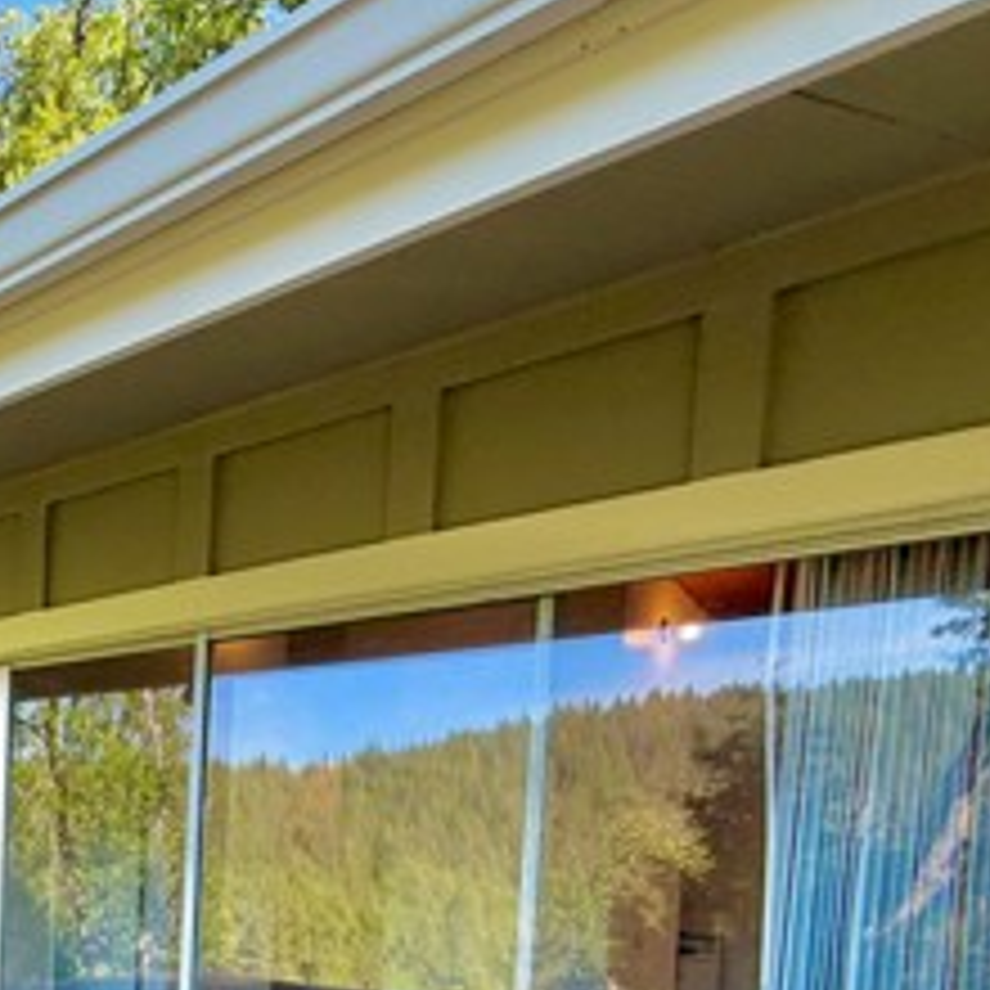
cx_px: -256
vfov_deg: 42.2
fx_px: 1165
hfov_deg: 34.5
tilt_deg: -3.1
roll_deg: -1.0
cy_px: 896
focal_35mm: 36
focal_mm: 2.22
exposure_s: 1/165
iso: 40
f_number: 2.2
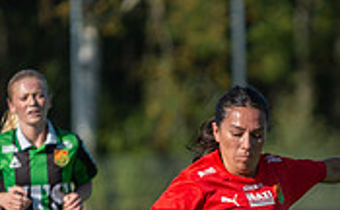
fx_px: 8153
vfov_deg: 1.5
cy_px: 272
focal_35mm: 883
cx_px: 252
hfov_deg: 2.4
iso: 200
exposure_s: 1/2000
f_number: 3.2
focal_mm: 200
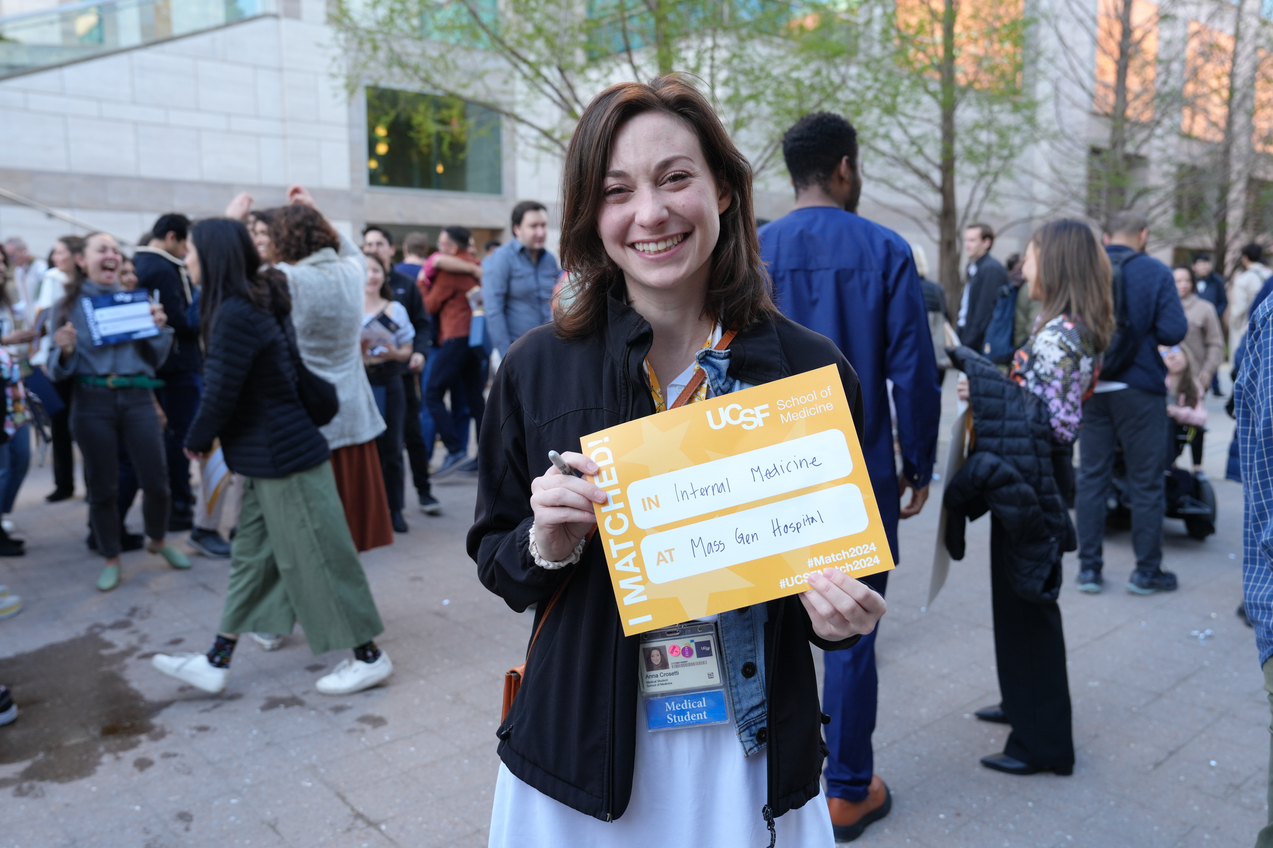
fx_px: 1025
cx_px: 636
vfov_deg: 45.0
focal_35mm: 29
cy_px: 424
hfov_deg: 63.7
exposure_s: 1/160
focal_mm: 29
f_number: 4
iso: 320
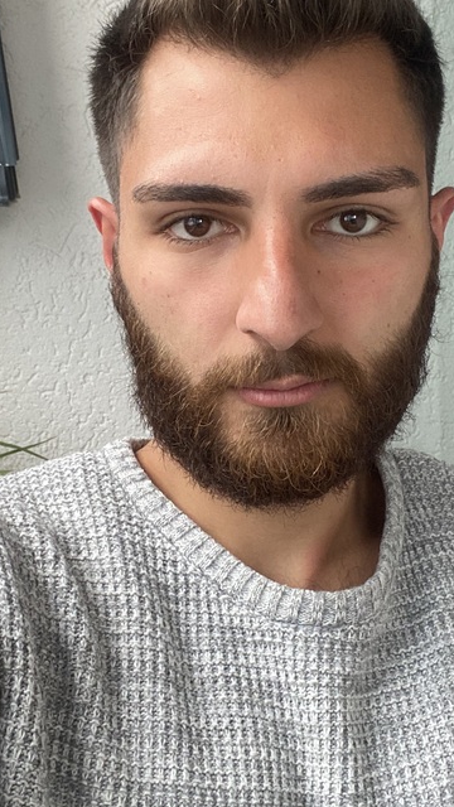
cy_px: 409
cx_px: 250
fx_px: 1006
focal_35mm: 47
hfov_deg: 25.4
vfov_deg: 43.7
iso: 125
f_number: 2.2
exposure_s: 1/60
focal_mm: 2.71
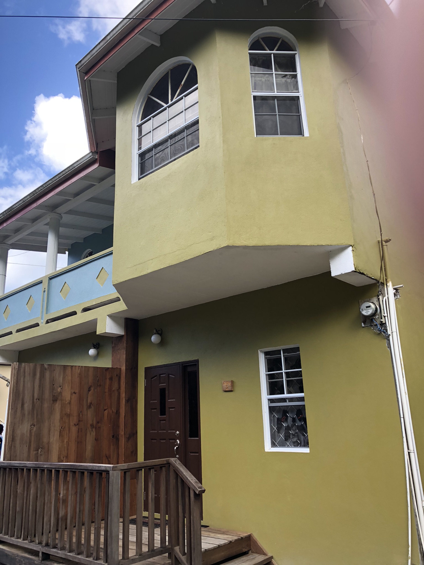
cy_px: 282
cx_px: 212
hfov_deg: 49.7
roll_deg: +2.2
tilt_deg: +16.6
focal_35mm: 28
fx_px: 457
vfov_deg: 63.4
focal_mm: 4
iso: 20
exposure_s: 1/291
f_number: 1.8
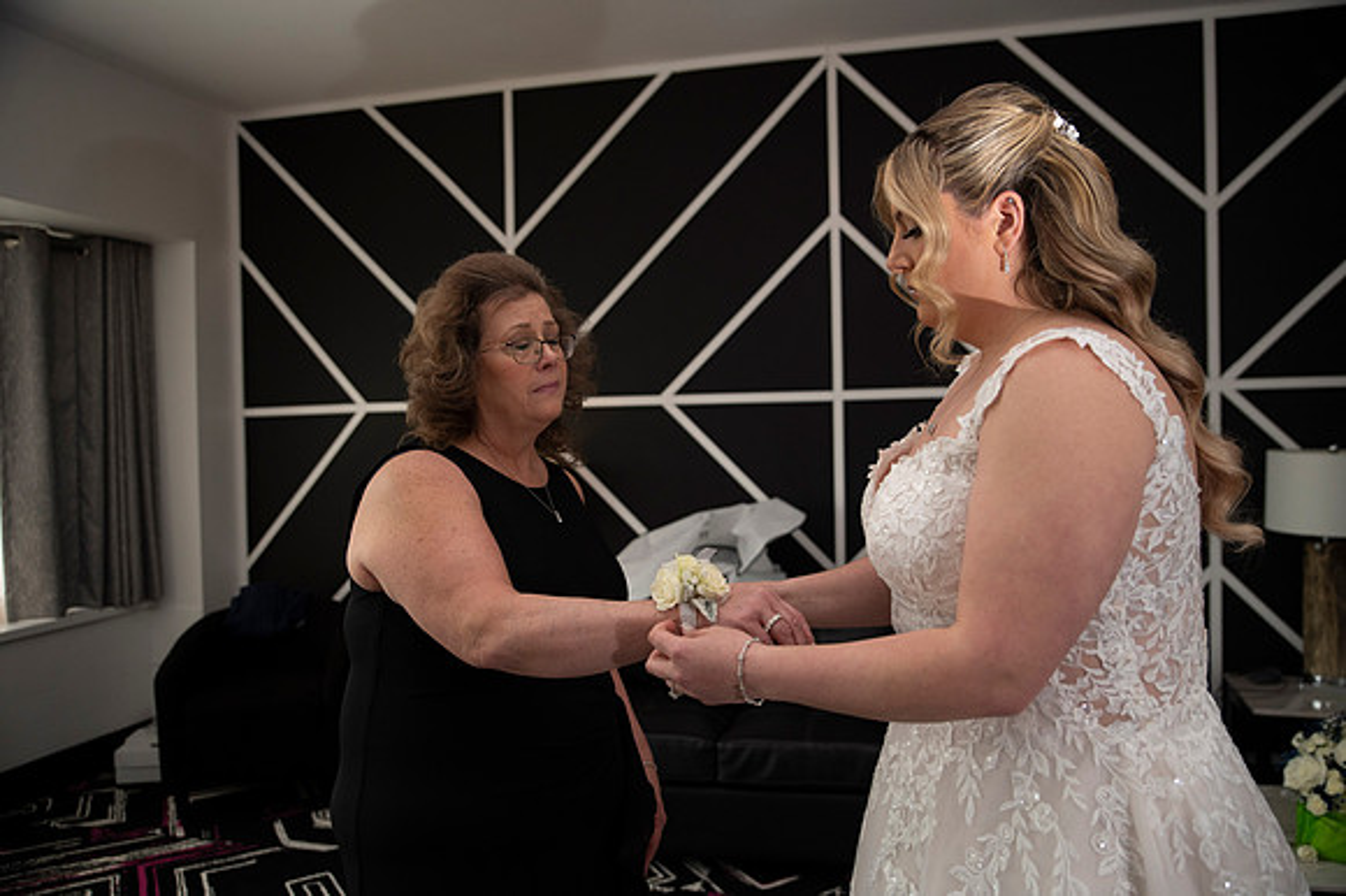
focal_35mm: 29
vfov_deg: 44.9
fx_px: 1084
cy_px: 448
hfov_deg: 63.7
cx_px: 673
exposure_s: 1/1600
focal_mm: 29
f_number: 2.8
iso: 1600
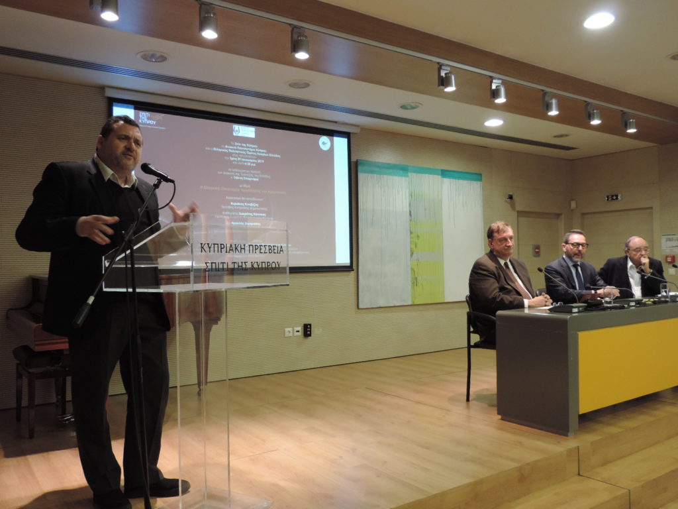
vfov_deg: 46.8
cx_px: 339
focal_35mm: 30
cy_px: 254
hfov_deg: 60.0
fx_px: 588
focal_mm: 5.3
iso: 400
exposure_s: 1/25
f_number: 3.1
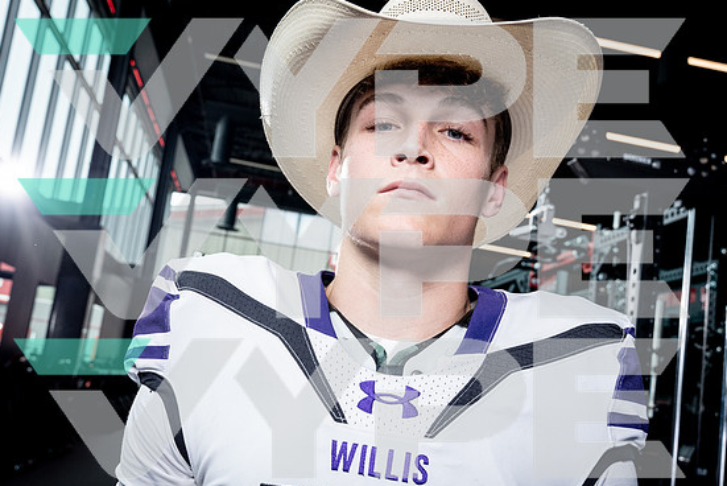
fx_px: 808
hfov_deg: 48.4
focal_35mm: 40
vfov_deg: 33.4
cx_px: 354
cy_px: 249
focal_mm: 38
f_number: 8
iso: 640
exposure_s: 1/250
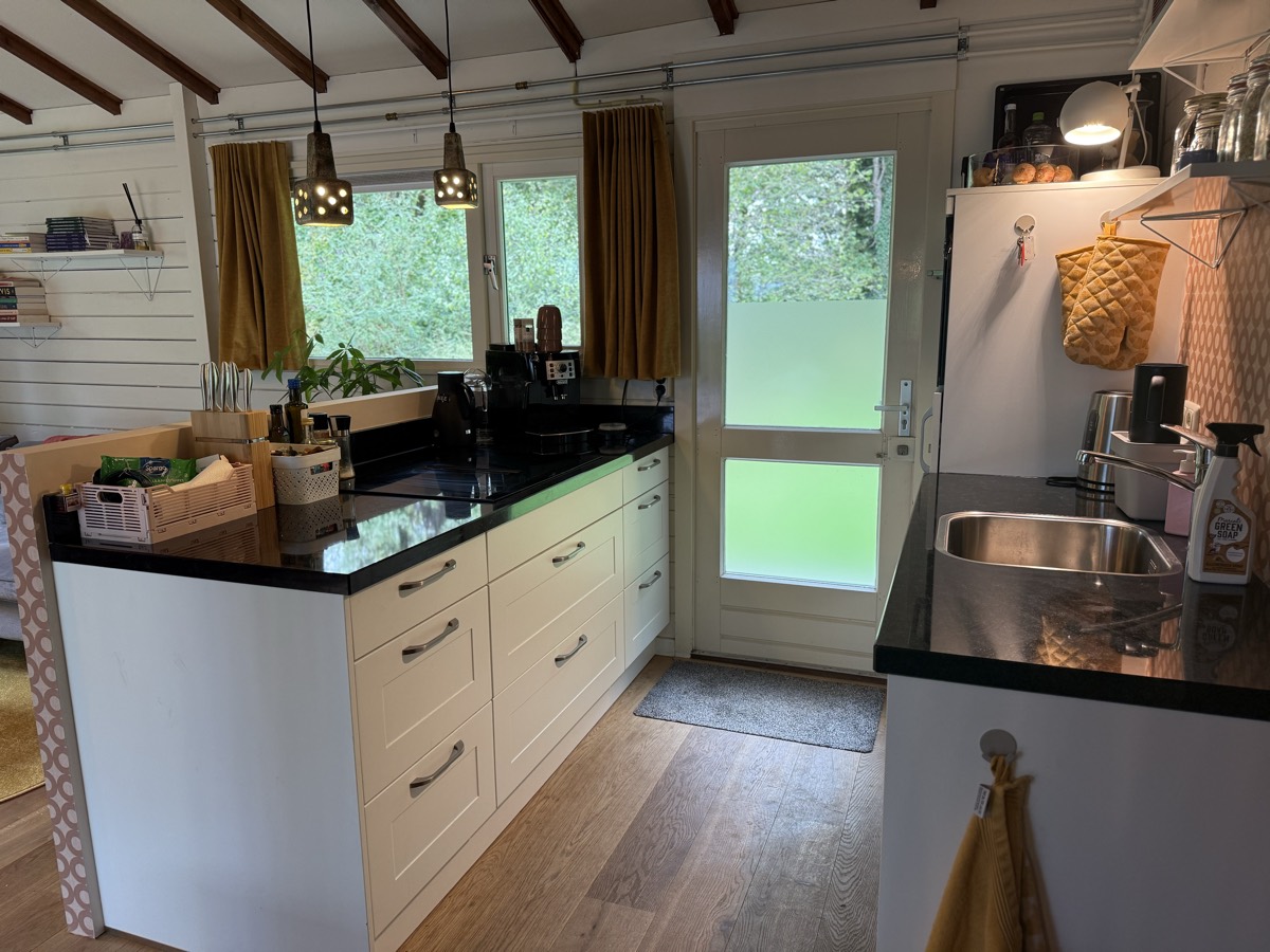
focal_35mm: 24
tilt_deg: -9.9
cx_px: 635
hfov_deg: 71.6
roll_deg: +0.8
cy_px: 476
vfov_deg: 56.8
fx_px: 881
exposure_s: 1/100
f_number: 1.78
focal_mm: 6.76
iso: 125
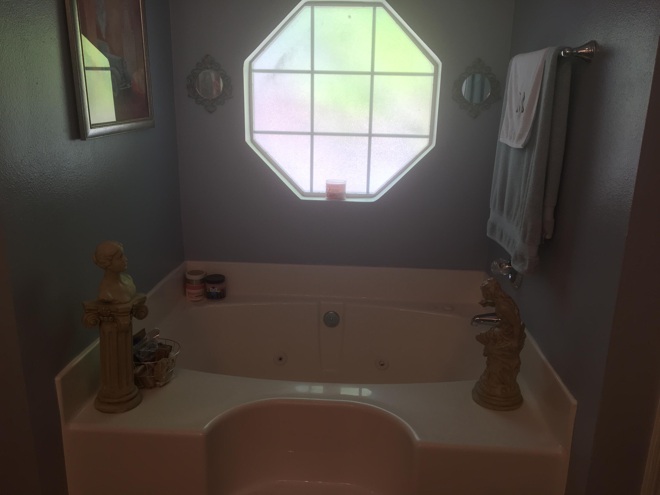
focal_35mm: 29
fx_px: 553
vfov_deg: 48.2
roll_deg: -1.5
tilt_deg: -14.7
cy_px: 248
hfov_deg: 61.7
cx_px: 330
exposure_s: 1/60
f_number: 2.2
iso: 32
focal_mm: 4.15
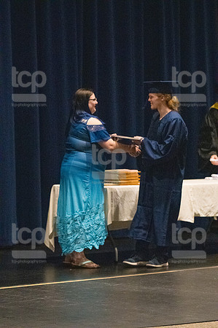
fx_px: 1584
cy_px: 164
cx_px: 109
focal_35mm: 174
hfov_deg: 7.9
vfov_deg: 11.8
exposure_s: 1/400
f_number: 3.2
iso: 10000
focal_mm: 116
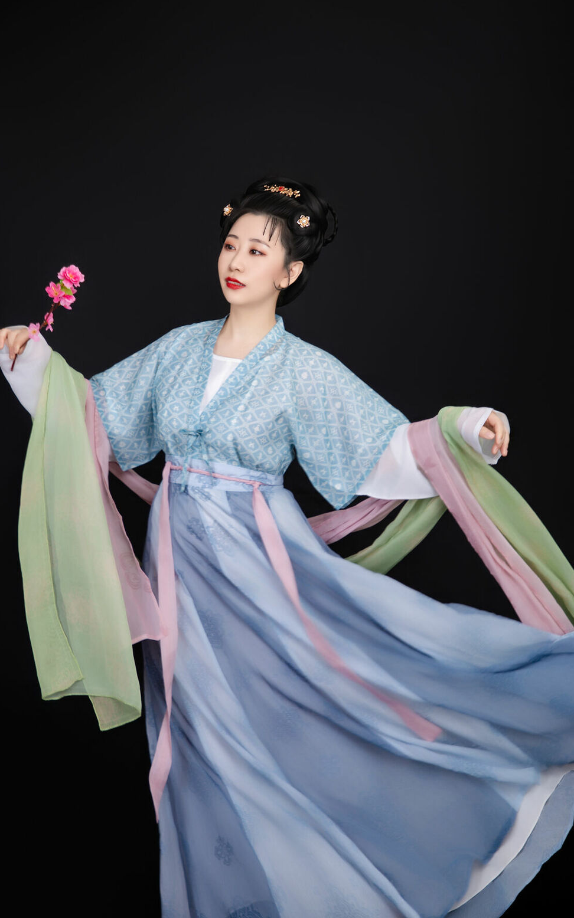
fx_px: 1628
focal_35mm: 65
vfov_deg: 31.5
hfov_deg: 20.0
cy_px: 462
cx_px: 289
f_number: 4.5
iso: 100
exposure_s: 1/125
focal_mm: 64
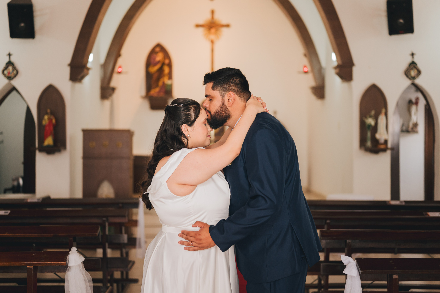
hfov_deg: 39.6
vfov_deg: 27.0
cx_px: 220
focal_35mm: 50
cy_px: 146
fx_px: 611
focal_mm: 50
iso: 800
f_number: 1.8
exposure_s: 1/400
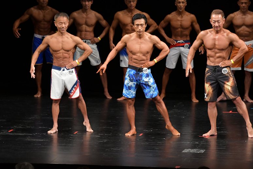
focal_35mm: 255
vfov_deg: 5.4
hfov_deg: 8.1
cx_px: 126
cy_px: 84
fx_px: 1791
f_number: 5.6
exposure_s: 1/400
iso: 3200
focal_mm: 170
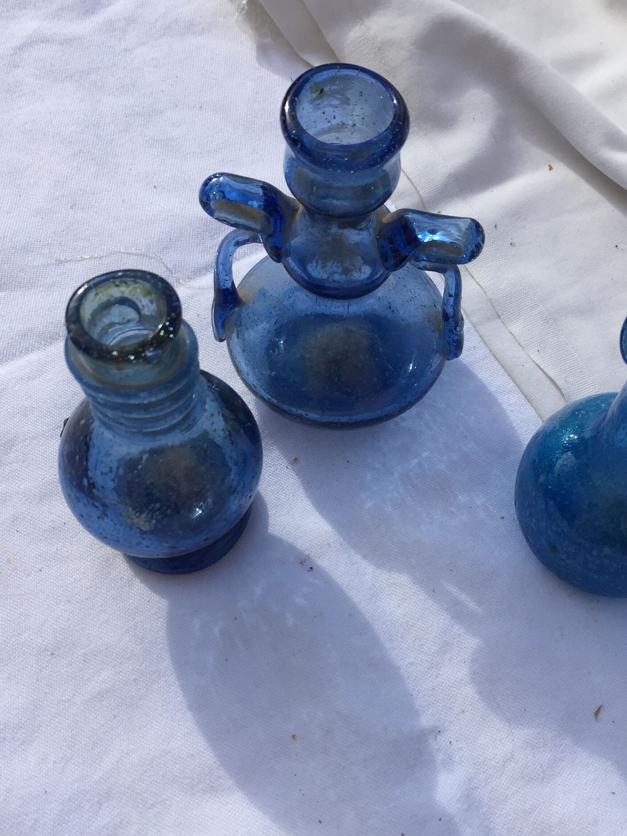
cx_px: 395
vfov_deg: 45.8
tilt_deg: -61.4
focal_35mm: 41
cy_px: 420
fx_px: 990
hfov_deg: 34.9
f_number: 2.2
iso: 32
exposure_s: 1/2326
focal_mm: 4.15
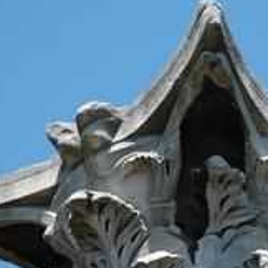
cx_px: 223
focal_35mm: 468
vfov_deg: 3.7
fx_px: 4101
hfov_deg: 3.7
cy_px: 199
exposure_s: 1/500
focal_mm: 135
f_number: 5.6
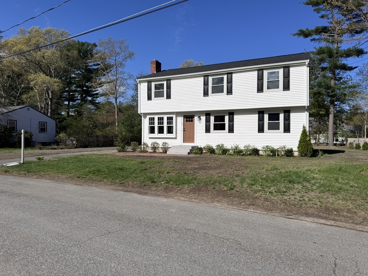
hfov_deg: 71.6
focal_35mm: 24
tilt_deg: -0.3
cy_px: 138
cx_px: 184
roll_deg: -0.4
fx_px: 255
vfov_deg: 56.8
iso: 80
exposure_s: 1/6410
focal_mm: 6.76
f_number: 1.78
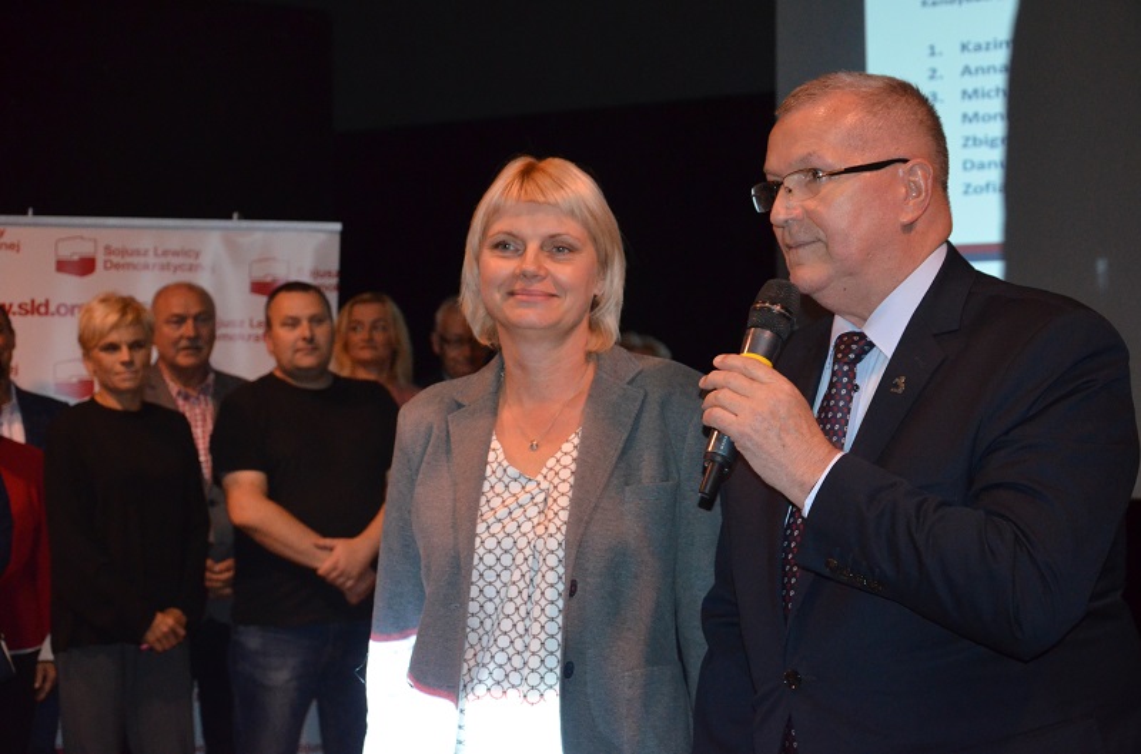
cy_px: 377
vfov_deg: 22.5
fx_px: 1897
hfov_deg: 33.5
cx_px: 570
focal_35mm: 60
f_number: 4.5
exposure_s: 1/60
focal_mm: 40
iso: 3200
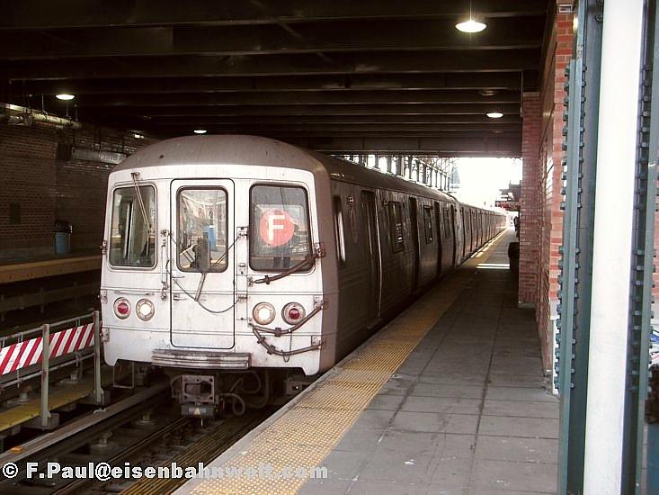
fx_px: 895
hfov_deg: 40.4
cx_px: 330
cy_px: 248
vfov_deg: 30.9
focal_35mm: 47
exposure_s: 1/45
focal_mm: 7.7
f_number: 3.6
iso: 50
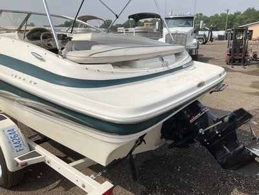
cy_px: 98
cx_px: 130
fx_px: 217
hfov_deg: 61.7
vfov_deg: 48.2
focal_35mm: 29
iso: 25
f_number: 1.8
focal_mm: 3
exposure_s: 1/3534
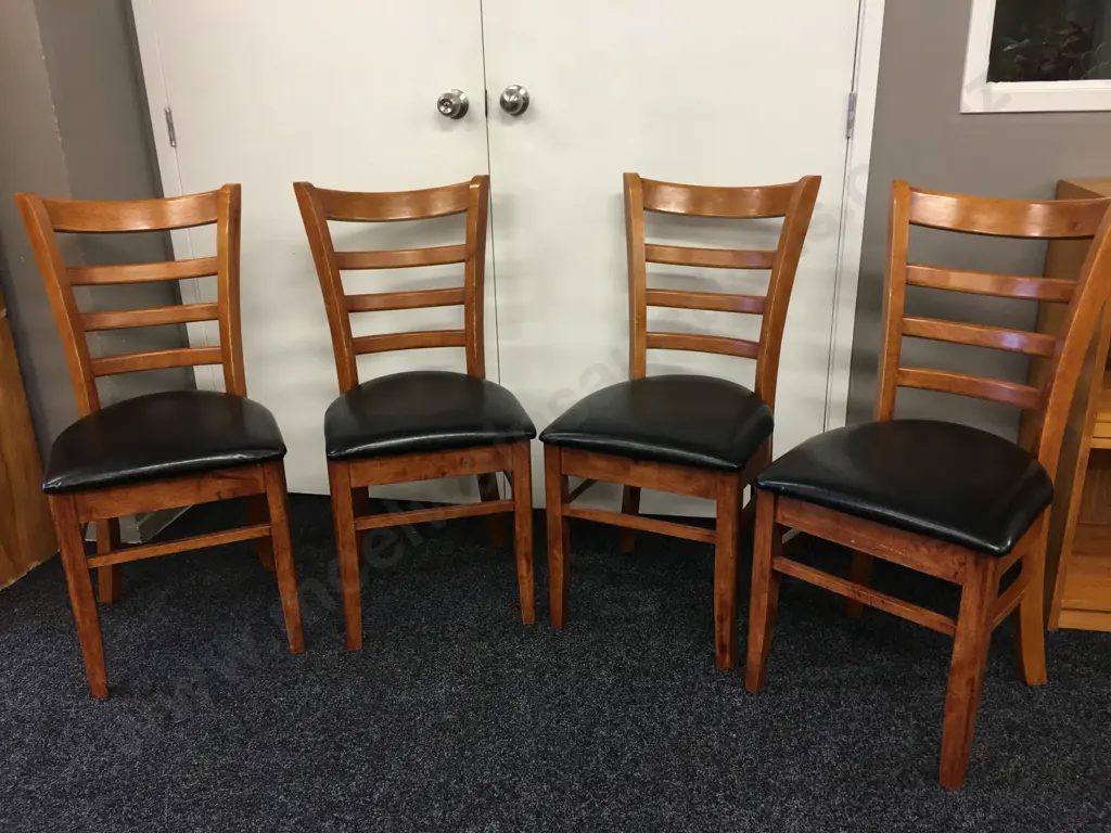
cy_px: 416
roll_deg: +0.7
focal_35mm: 29
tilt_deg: -15.6
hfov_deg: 61.7
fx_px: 931
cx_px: 556
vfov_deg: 48.2
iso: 40
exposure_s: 1/17
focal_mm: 4.15
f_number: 2.2
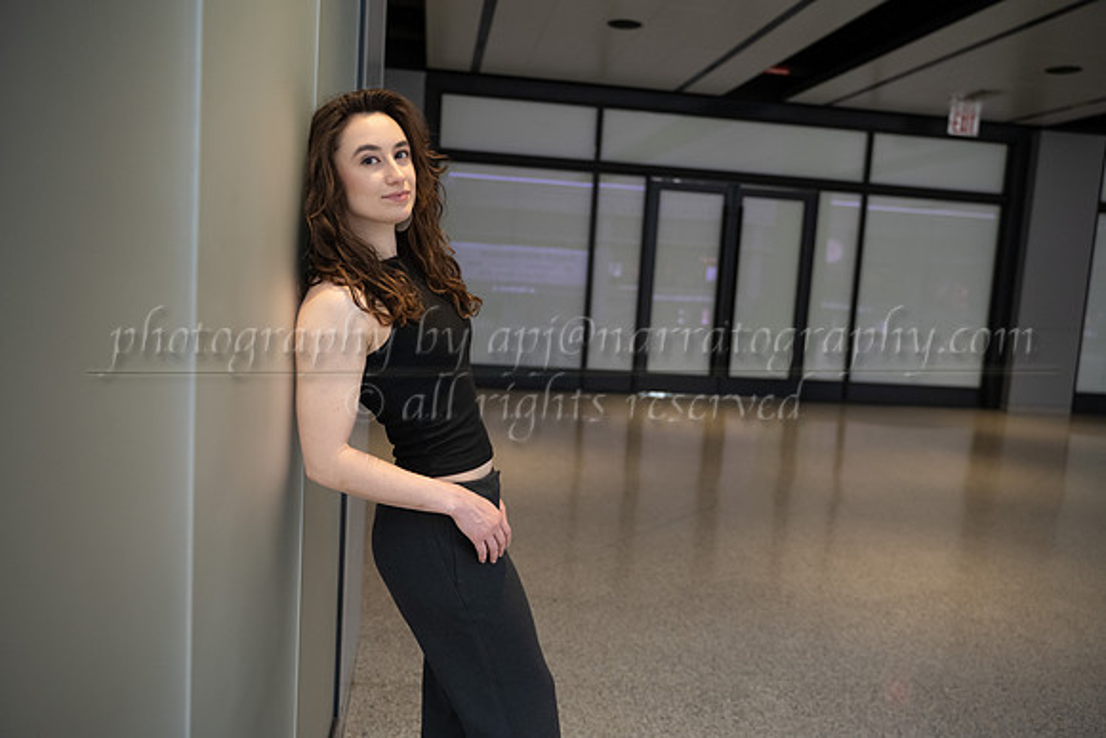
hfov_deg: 65.5
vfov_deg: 46.4
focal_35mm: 28
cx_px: 553
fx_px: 860
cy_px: 369
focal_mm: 28
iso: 1600
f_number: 2.8
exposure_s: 1/800
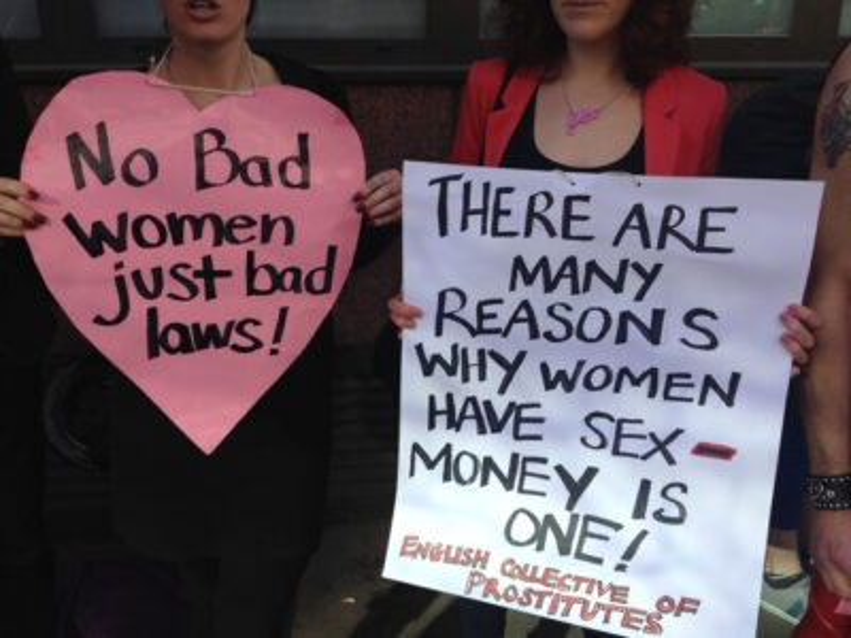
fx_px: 811
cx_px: 426
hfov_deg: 55.4
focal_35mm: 33
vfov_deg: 42.9
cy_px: 319
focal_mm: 4.12
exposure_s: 1/339
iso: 50
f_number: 2.4
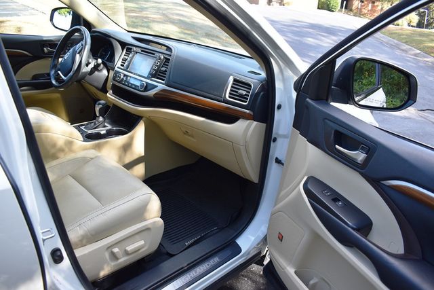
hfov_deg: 67.4
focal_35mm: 27
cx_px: 217
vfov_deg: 48.0
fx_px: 326
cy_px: 145
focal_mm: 18
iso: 400
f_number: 4.5
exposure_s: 1/250
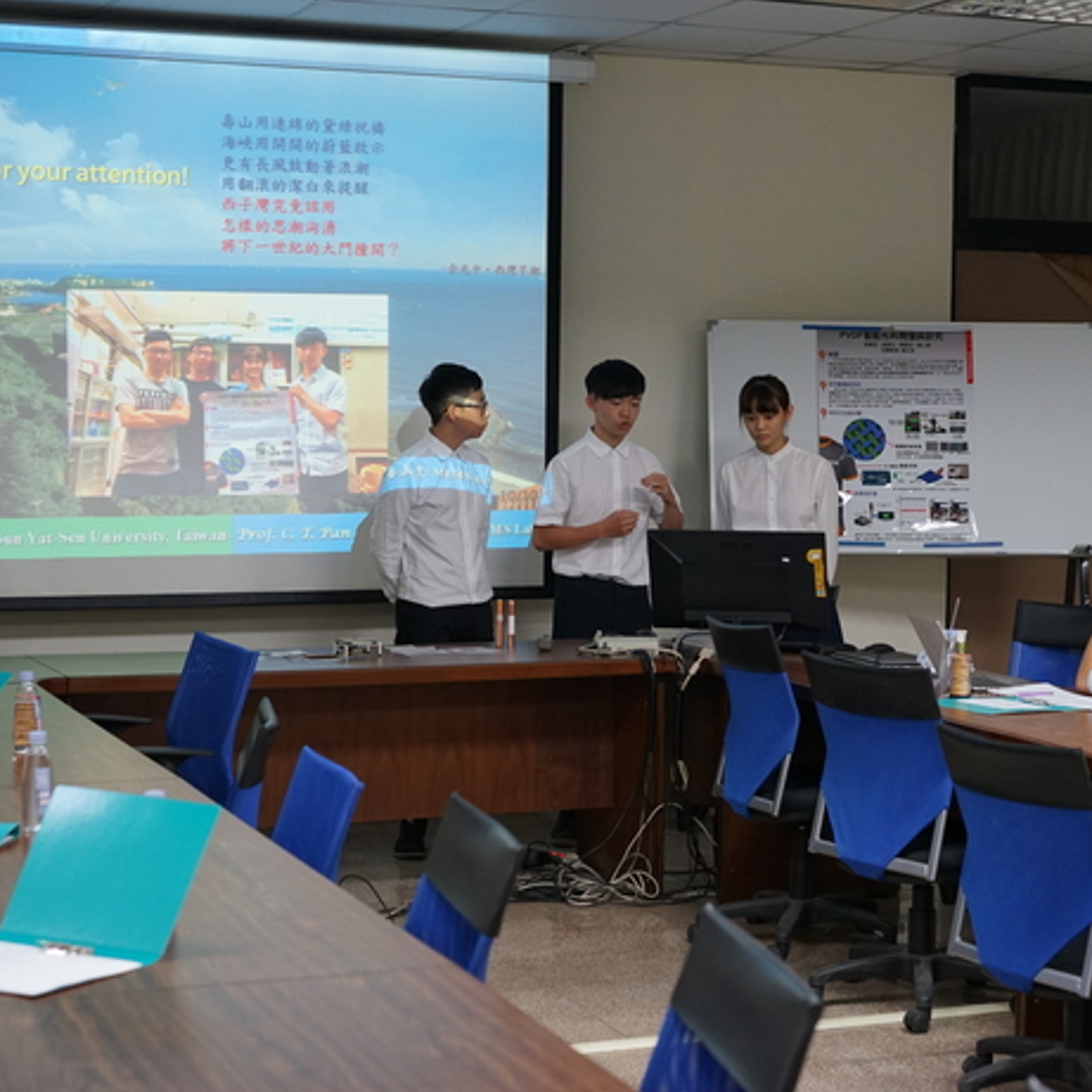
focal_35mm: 71
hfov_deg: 24.3
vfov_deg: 24.3
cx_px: 635
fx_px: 2534
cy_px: 551
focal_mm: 55
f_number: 4
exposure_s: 1/160
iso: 1600
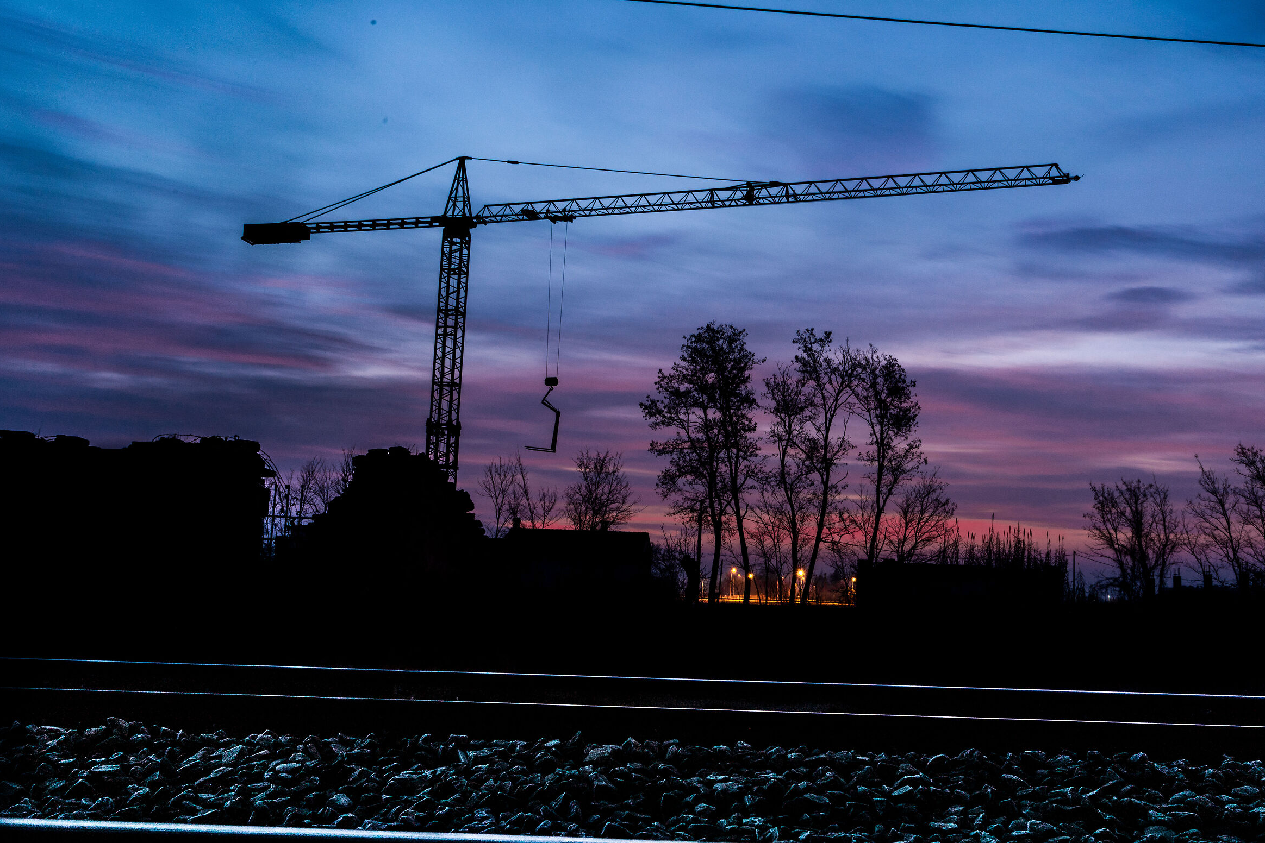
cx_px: 647
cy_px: 426
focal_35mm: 33
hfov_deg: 57.2
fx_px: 1160
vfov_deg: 40.0
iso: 100
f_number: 20
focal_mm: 32
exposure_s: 30
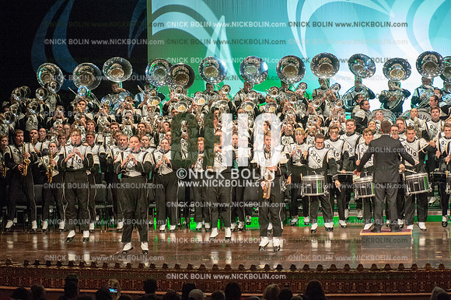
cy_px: 150
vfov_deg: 9.8
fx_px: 1753
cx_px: 226
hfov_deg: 14.7
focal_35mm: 140
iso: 8000
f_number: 5.6
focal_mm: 140
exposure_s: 1/320
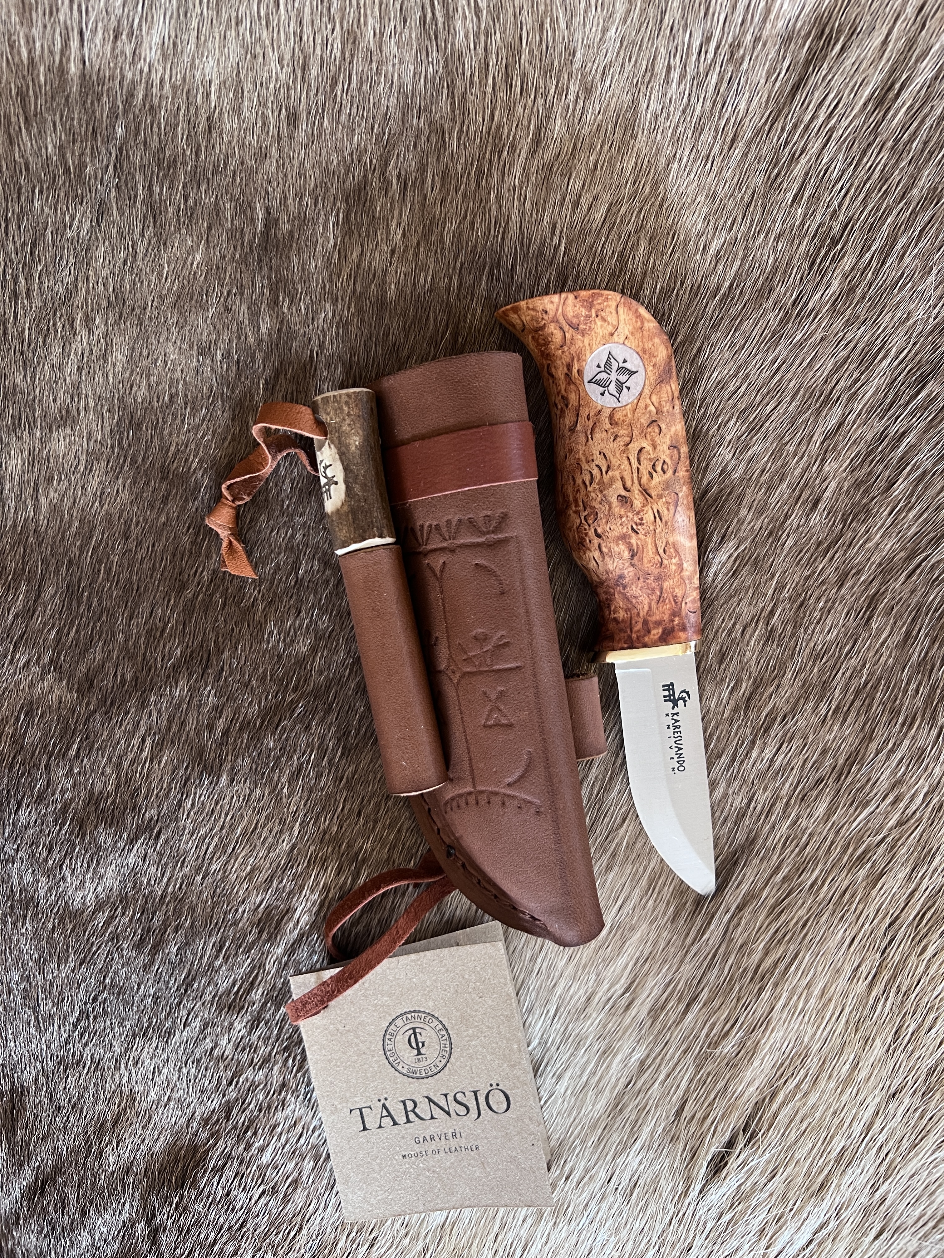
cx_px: 472
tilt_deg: -86.0
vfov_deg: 67.3
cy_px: 629
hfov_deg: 53.1
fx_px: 945
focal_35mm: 26
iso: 250
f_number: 1.5
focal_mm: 5.7
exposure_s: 1/50
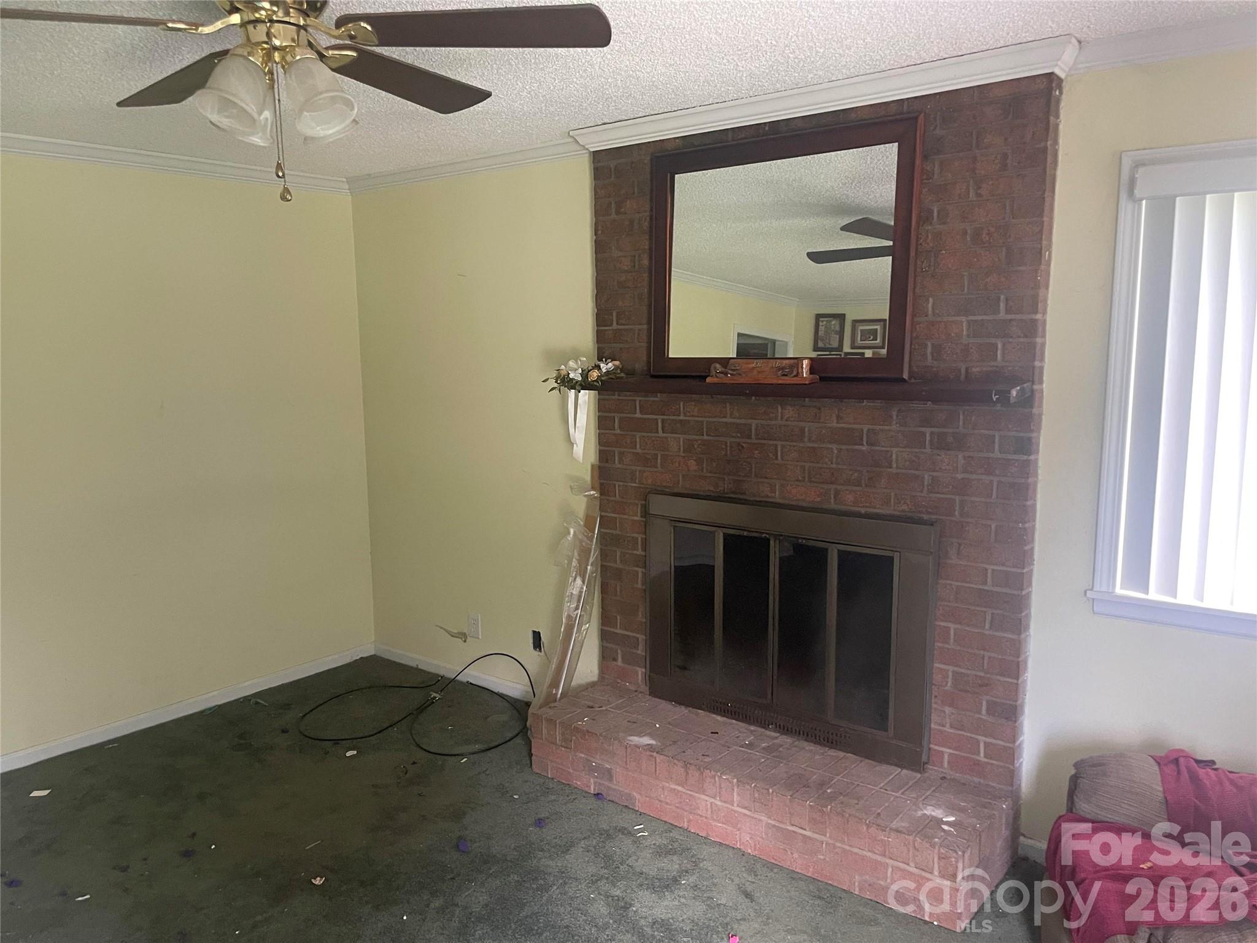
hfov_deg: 69.4
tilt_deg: -8.8
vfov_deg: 54.9
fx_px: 908
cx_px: 628
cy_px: 472
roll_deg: +0.4
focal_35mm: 25
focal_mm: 5.1
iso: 500
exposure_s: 1/60
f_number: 1.6
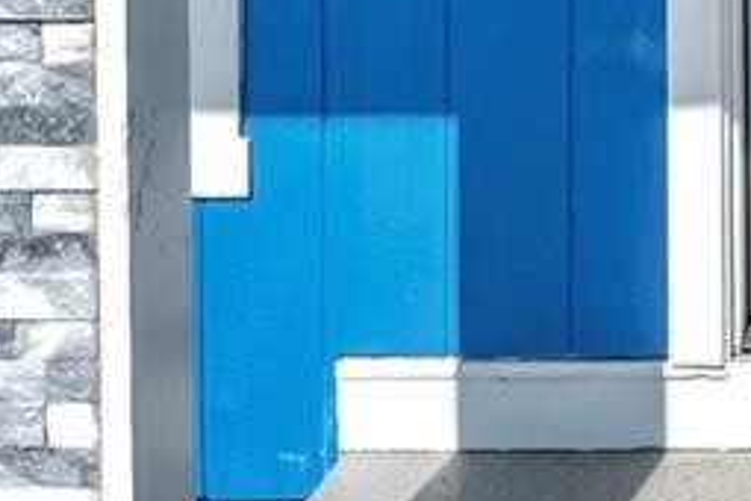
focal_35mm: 94
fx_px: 1961
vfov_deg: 13.3
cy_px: -362
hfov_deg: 19.6
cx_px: 1031
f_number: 6.3
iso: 250
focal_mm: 10
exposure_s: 1/3200
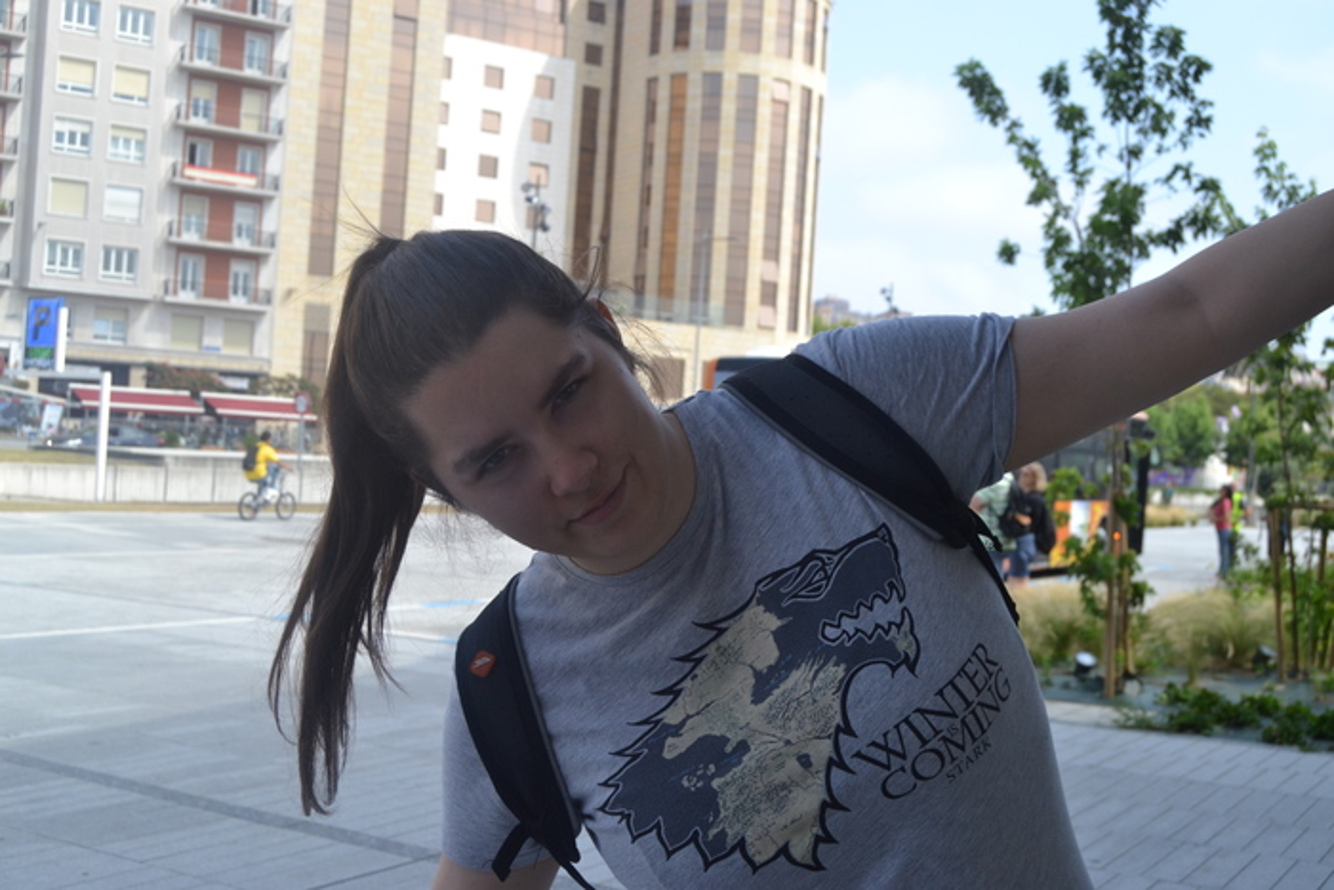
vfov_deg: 34.2
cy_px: 445
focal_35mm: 39
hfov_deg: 49.5
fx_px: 1445
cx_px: 667
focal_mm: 26
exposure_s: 1/1000
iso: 400
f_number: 4.2
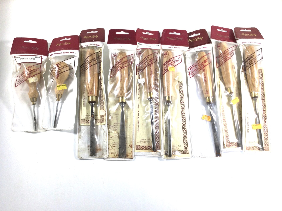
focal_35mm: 31
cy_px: 106
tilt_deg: -76.9
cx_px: 141
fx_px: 253
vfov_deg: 45.4
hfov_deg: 58.4
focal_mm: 3.3
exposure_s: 1/100
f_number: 2.4
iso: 32
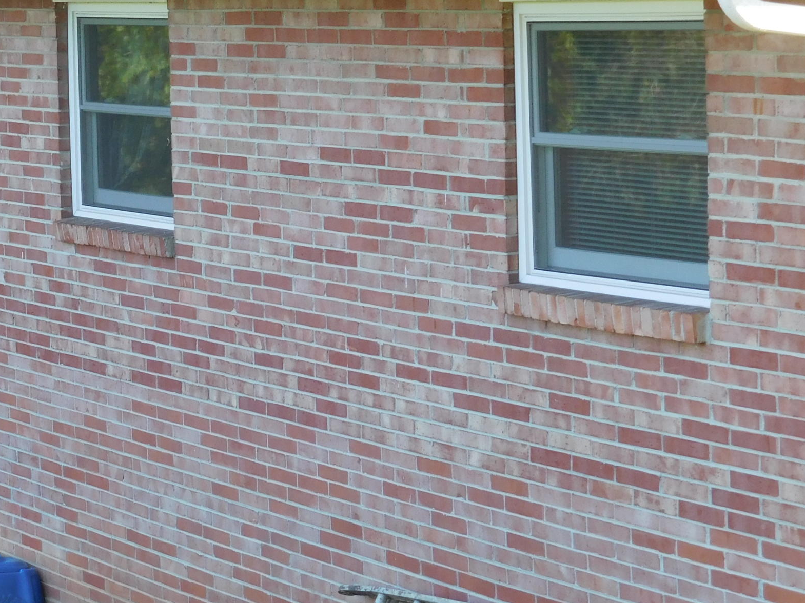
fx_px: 3557
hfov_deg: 12.9
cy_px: 308
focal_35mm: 153
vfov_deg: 9.7
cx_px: 247
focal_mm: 14.3
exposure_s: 1/60
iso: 125
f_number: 4.6
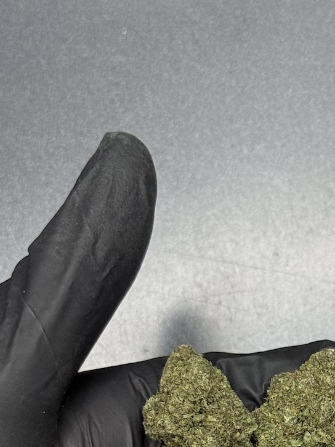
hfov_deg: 11.5
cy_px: 480
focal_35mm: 127
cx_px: 384
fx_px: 1640
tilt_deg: -77.3
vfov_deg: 15.2
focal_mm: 6.76
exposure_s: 1/50
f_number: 1.78
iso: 80
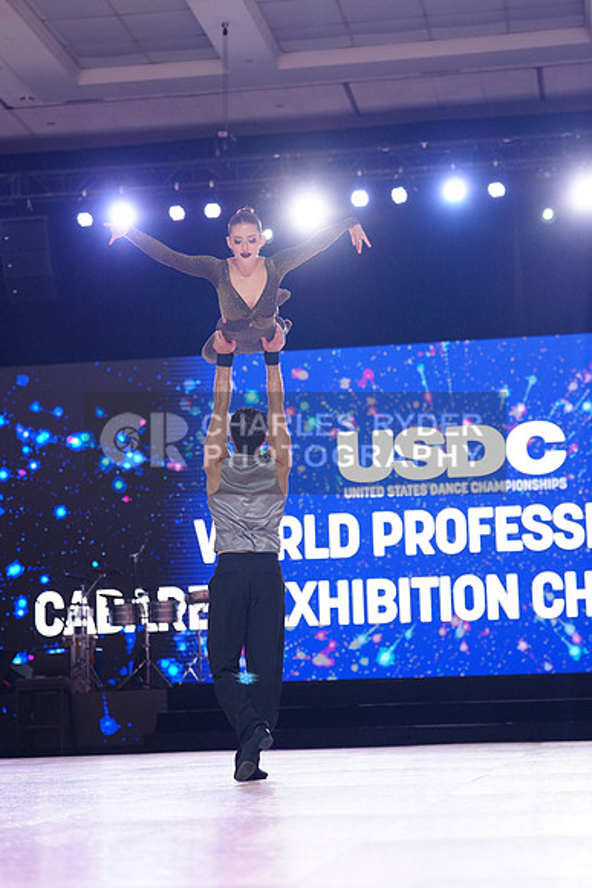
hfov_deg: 17.3
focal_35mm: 79
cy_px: 444
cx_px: 296
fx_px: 1947
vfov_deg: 25.7
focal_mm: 79
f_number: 2.8
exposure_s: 1/400
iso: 2000
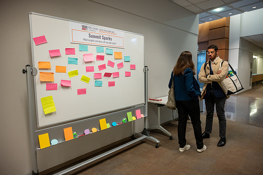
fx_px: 175
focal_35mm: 24
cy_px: 88
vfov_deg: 53.0
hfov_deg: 73.7
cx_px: 132
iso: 1600
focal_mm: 24
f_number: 4
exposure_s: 1/80
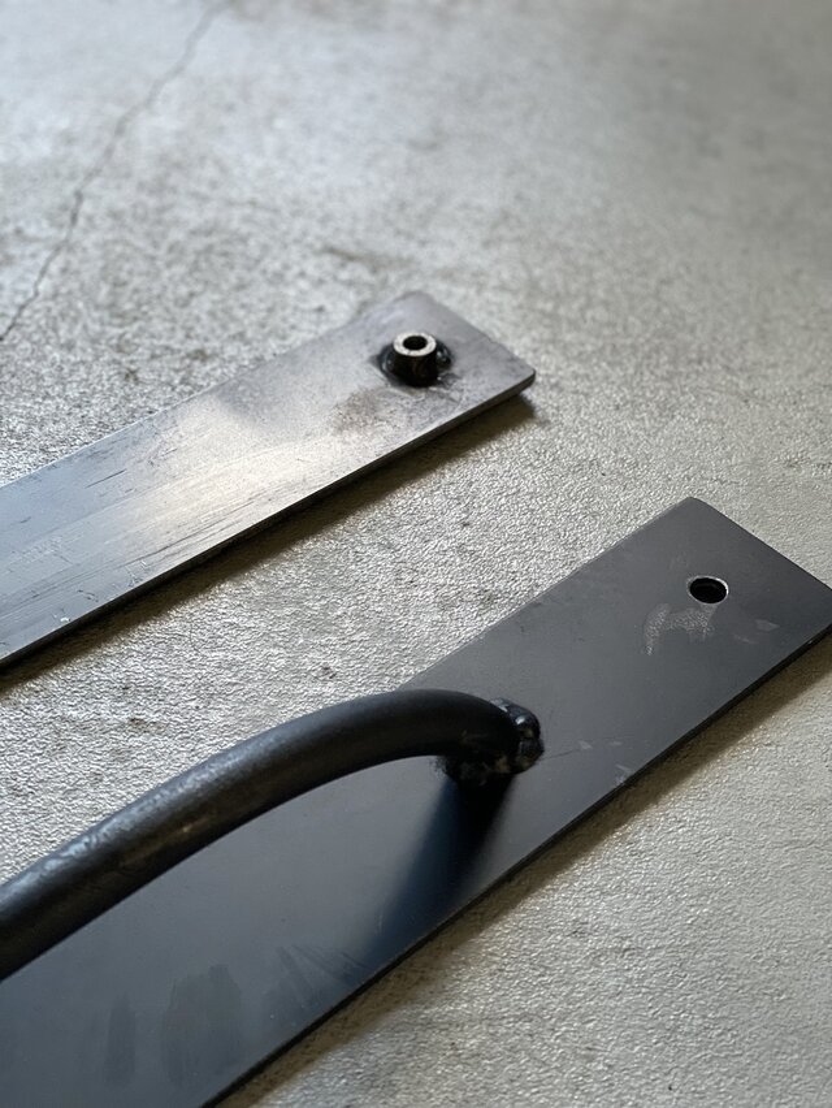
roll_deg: -1.2
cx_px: 416
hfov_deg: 28.1
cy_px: 554
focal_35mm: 52
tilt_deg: -43.8
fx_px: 1665
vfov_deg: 36.8
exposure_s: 1/106
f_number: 2
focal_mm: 6
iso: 250
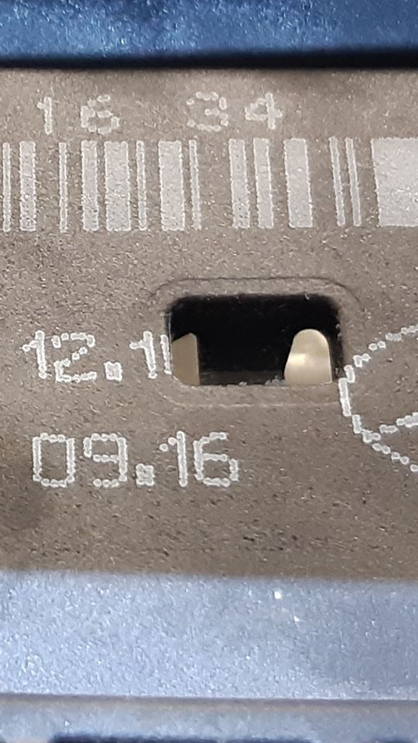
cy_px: 303
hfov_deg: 18.9
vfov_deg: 34.3
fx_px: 1202
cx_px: -52
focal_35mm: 61
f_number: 1.7
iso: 250
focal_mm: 3.93
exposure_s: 1/50
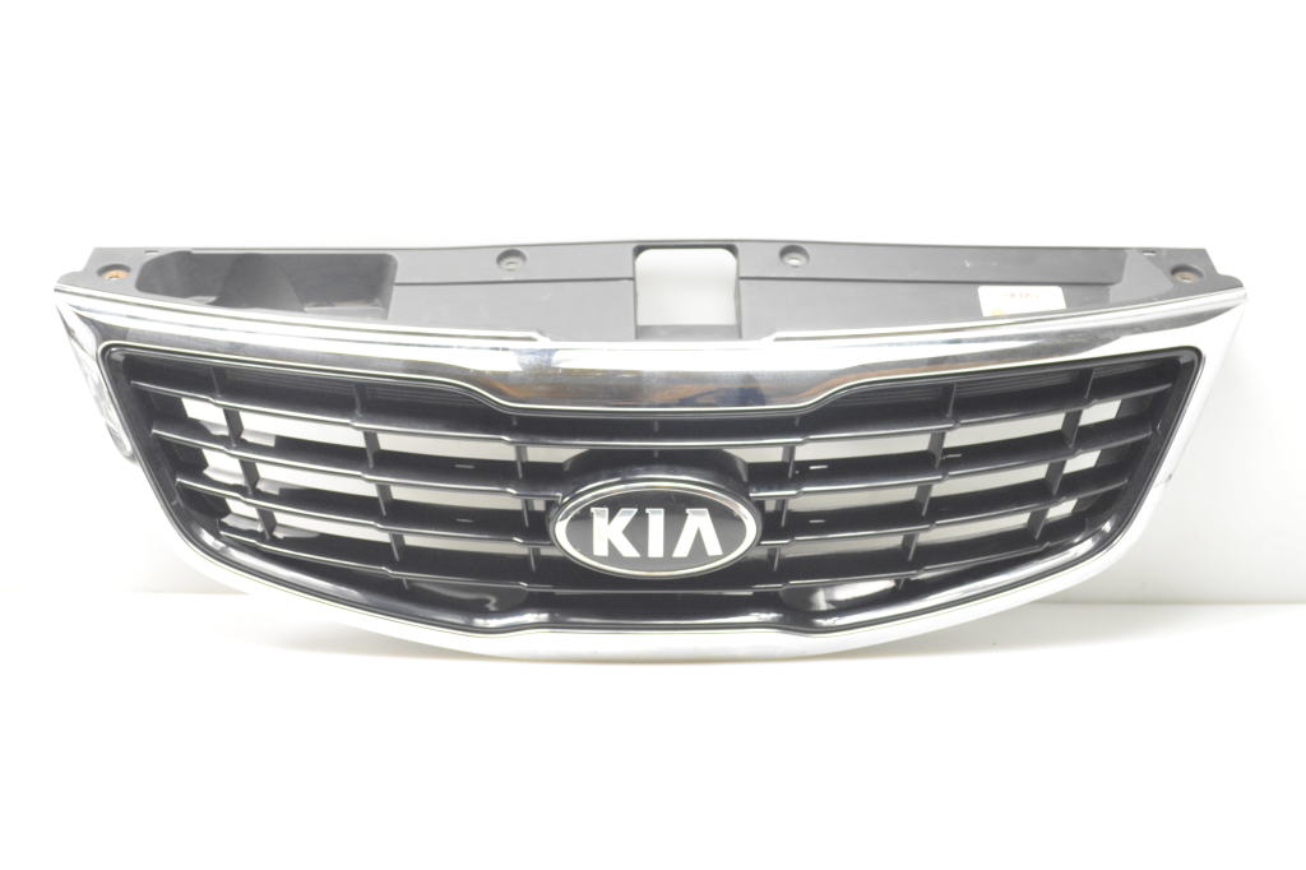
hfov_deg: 36.9
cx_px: 653
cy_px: 435
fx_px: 1958
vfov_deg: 25.0
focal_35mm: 54
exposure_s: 1/125
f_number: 5.6
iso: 2500
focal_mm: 36
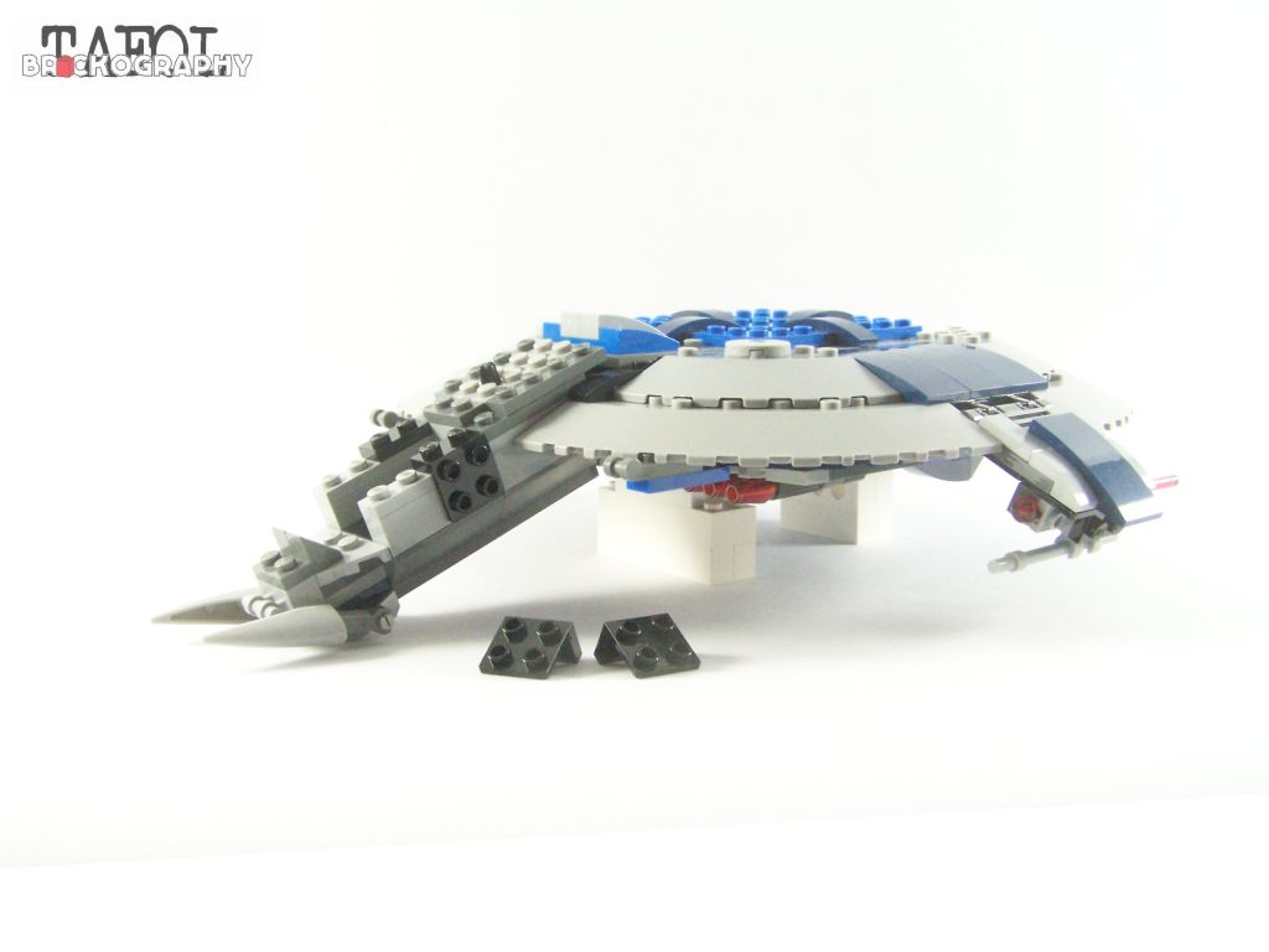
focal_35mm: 38
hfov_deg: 49.0
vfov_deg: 37.7
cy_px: 476
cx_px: 634
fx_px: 1393
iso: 400
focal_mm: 6.3
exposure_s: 1/60
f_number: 4
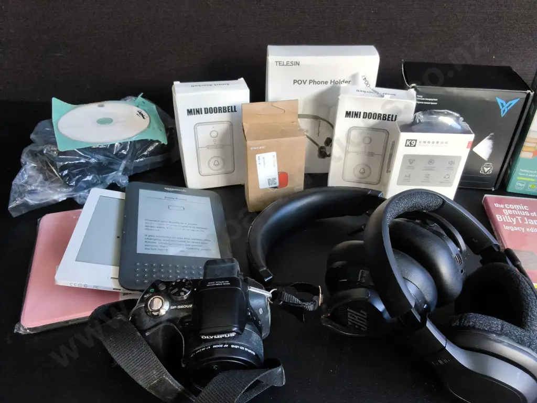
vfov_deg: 51.4
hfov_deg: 65.3
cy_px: 202
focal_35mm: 27
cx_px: 268
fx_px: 419
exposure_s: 1/100
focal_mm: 2.87
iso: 200
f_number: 2
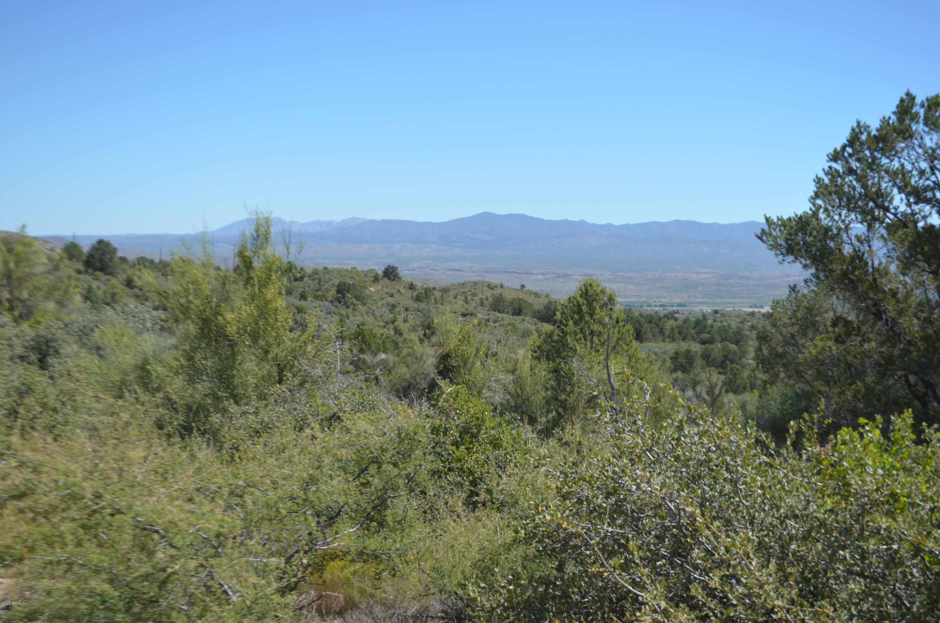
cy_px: 312
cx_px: 470
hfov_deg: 39.0
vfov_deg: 26.4
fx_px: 1329
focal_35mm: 51
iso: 200
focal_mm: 34
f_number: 5
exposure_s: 1/1000
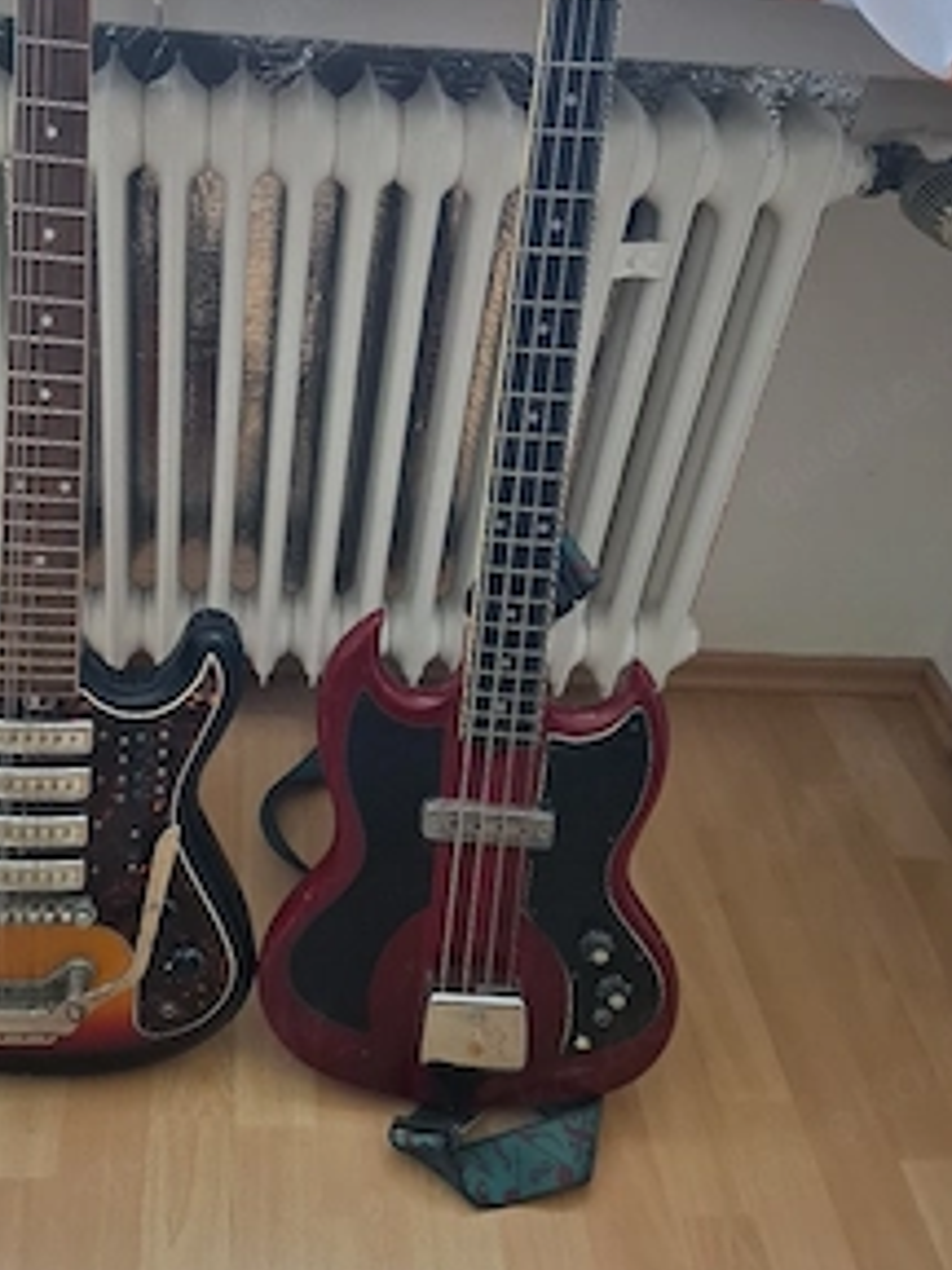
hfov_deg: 43.4
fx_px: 1173
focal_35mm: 32
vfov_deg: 56.0
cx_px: 300
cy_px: 459
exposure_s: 1/50
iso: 250
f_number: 1.8
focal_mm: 5.54
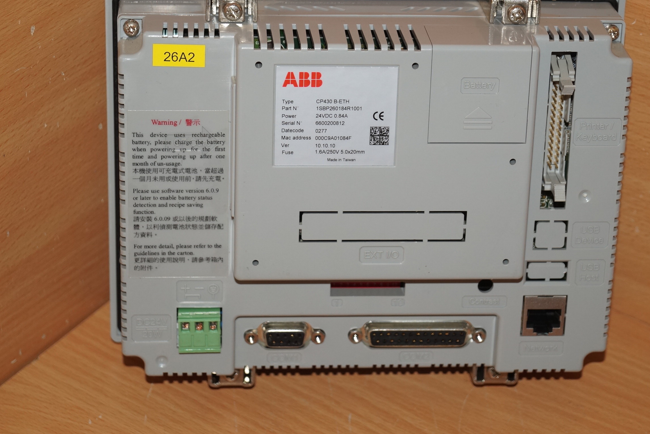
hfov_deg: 20.7
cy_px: 178
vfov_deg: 13.9
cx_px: 365
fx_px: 1780
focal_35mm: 99
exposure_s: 1/60
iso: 400
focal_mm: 55
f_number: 5.6
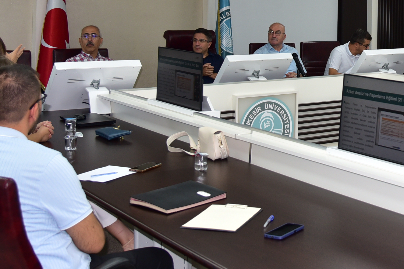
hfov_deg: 27.5
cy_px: -37
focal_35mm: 71
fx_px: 797
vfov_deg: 18.4
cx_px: 359
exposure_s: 1/200
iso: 500
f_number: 4
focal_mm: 30
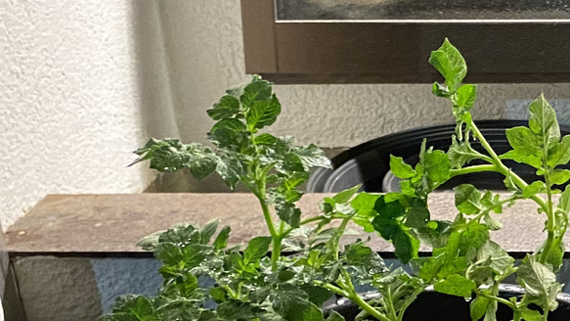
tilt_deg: -25.4
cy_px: 287
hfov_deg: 20.5
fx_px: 1481
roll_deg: +1.6
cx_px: 672
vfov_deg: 12.3
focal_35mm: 98
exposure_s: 1/40
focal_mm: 4.25
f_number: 1.8
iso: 400
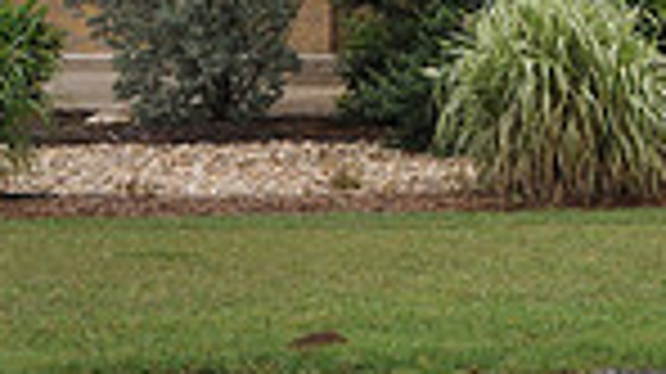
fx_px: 2277
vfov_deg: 8.7
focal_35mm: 129
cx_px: 842
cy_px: -439
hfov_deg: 15.9
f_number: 4
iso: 200
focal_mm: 21
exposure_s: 1/200
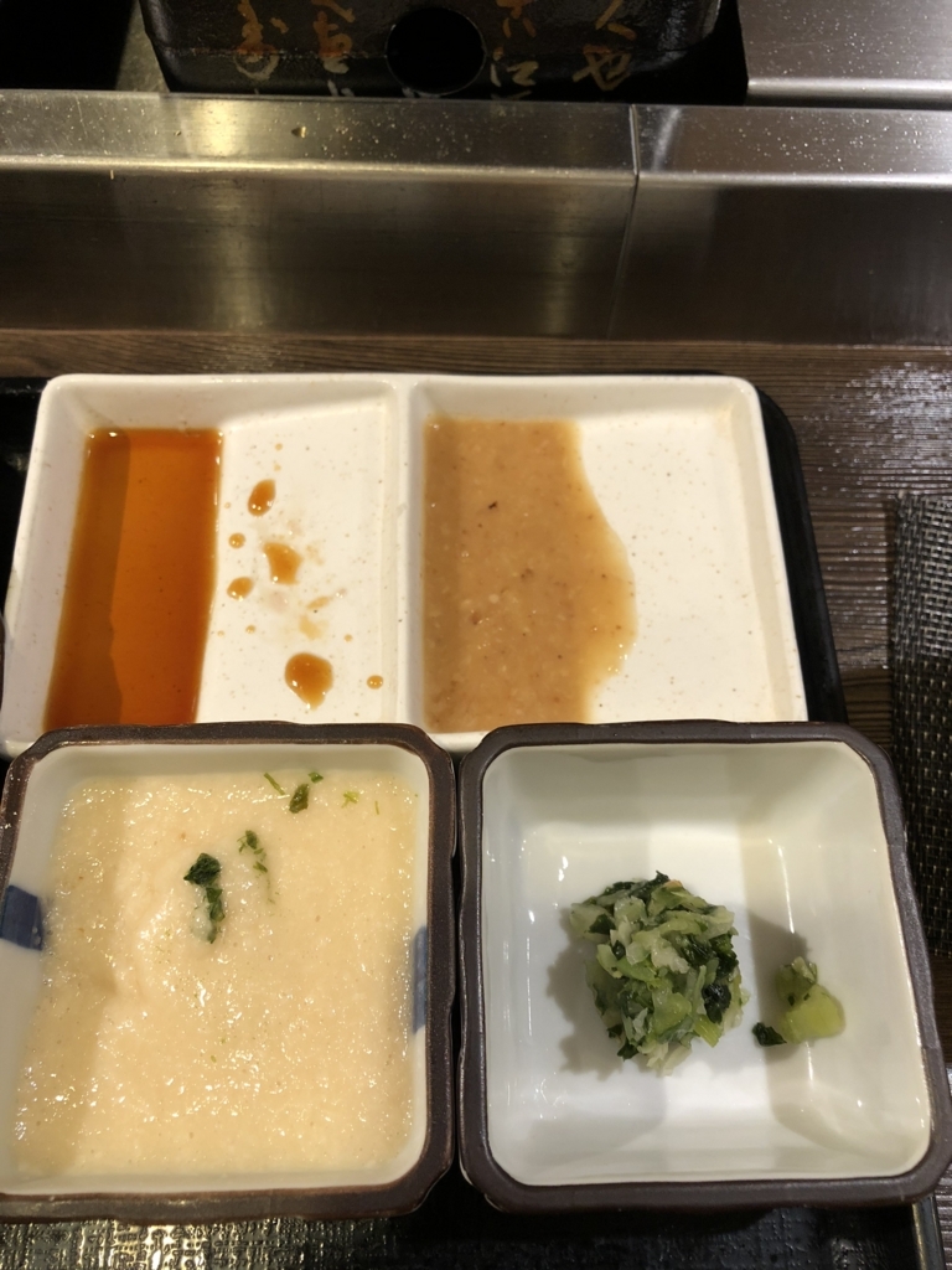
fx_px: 1027
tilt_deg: -63.6
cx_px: 476
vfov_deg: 63.4
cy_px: 635
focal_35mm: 28
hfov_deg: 49.7
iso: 40
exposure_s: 1/17
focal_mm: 3.99
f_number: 1.8
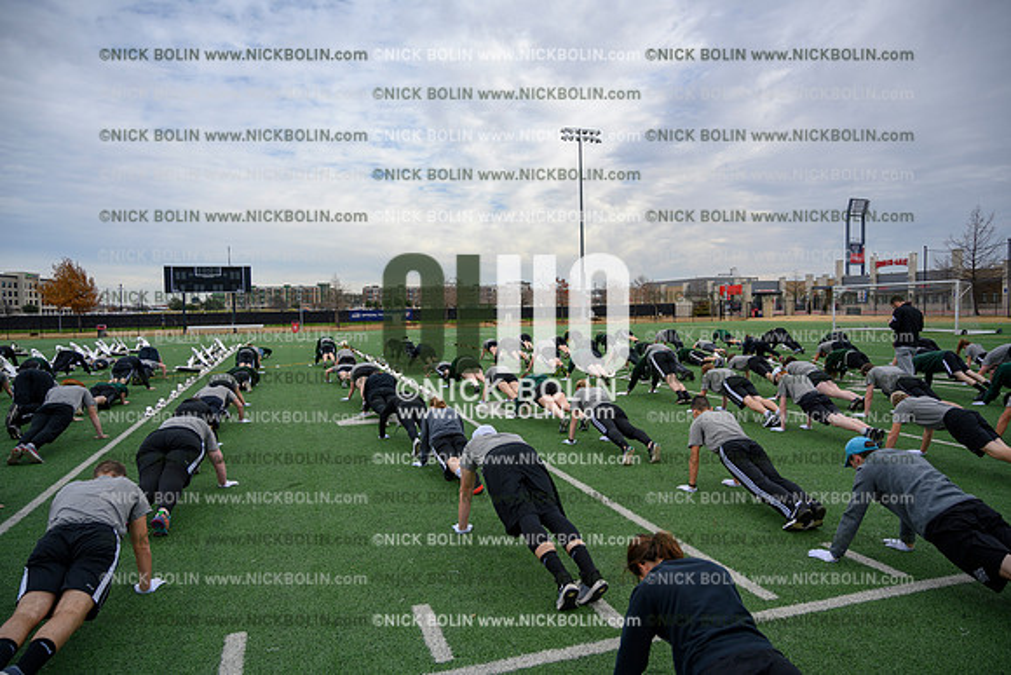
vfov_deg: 53.2
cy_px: 338
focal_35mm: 24
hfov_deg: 73.7
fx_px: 674
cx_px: 506
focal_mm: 24
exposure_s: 1/640
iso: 100
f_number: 4
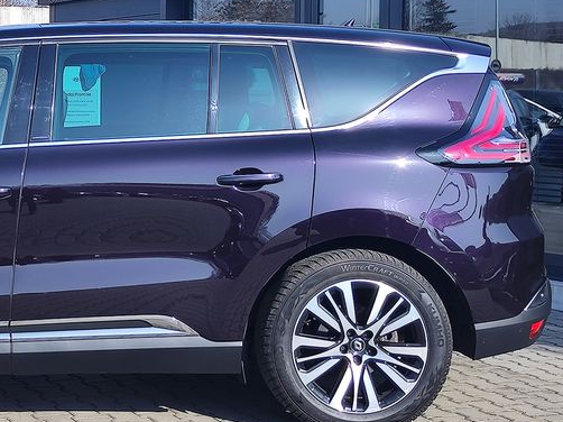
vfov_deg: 26.5
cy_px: 167
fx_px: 894
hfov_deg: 32.2
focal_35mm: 55
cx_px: 0
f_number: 1.69
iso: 50
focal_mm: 7.01
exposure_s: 1/520
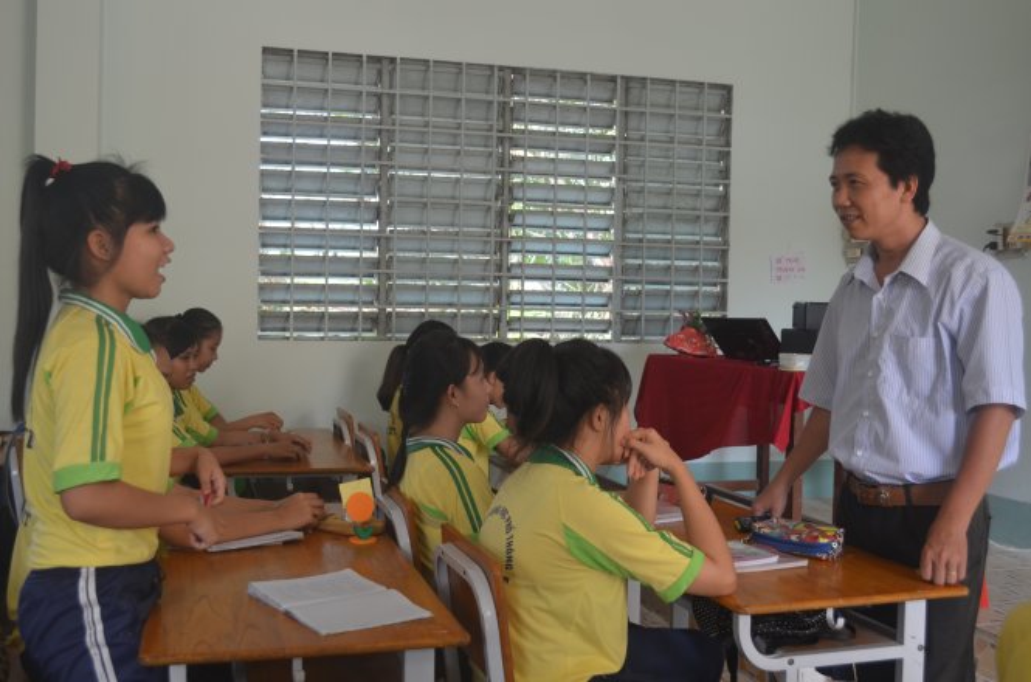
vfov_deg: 36.7
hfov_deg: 53.2
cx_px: 516
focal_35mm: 36
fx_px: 1029
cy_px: 341
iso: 400
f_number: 4.5
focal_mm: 24
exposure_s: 1/80
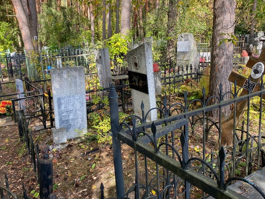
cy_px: 92
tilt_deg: -13.1
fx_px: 237
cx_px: 126
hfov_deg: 58.3
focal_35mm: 31
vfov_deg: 45.4
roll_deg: +2.2
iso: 32
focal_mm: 4.25
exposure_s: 1/220
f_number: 1.8
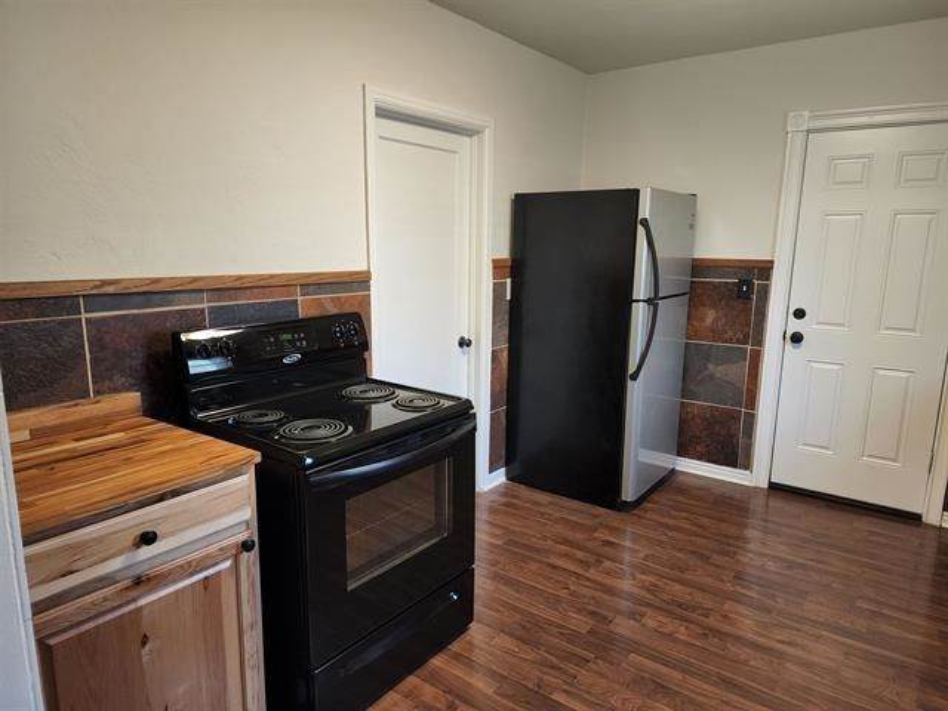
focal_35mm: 23
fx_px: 630
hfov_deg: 73.9
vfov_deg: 58.9
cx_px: 474
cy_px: 356
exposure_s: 1/120
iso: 500
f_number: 1.8
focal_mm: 6.4
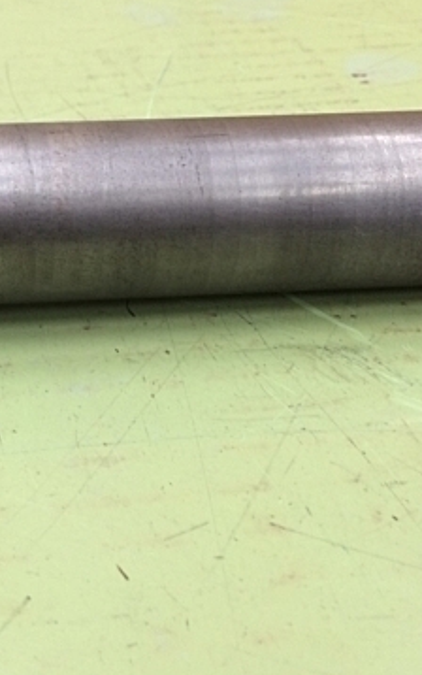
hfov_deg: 22.9
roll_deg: +1.2
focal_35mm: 55
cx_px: 30
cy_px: 255
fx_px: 1011
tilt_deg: -33.6
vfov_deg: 36.7
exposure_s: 1/30
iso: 80
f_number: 2.2
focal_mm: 4.15
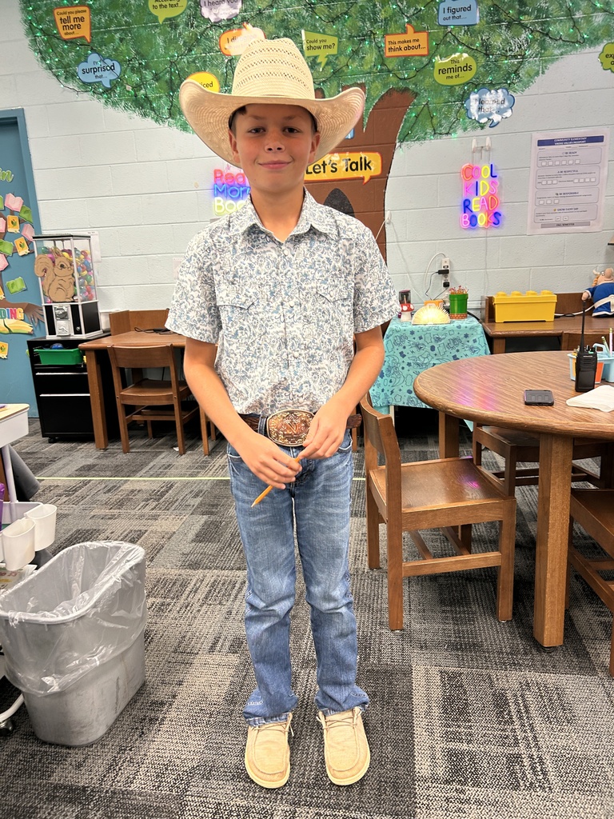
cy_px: 410
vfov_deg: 67.3
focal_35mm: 26
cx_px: 307
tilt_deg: -10.1
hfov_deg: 53.1
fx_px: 615
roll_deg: +2.2
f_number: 1.5
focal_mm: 5.7
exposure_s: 1/60
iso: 100
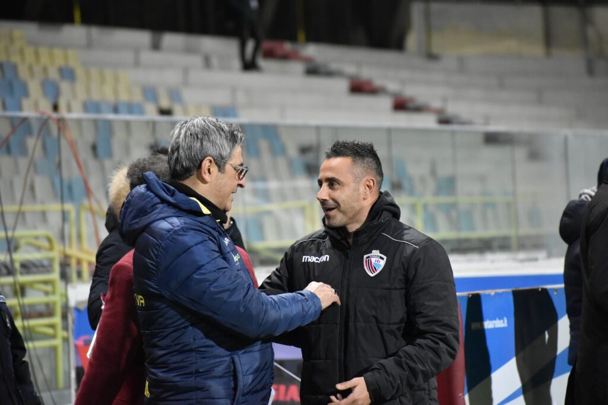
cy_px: 202
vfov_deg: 5.7
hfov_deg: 8.6
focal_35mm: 240
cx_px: 304
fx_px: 4052
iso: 3200
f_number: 5
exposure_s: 1/200
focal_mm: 160
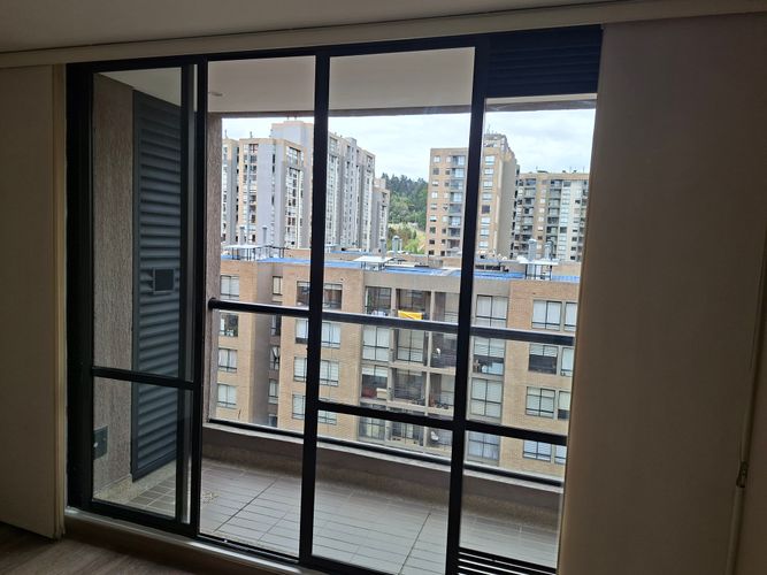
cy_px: 288
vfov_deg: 58.9
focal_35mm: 23
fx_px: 510
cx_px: 384
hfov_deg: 73.9
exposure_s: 1/557
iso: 50
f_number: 1.8
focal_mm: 5.54
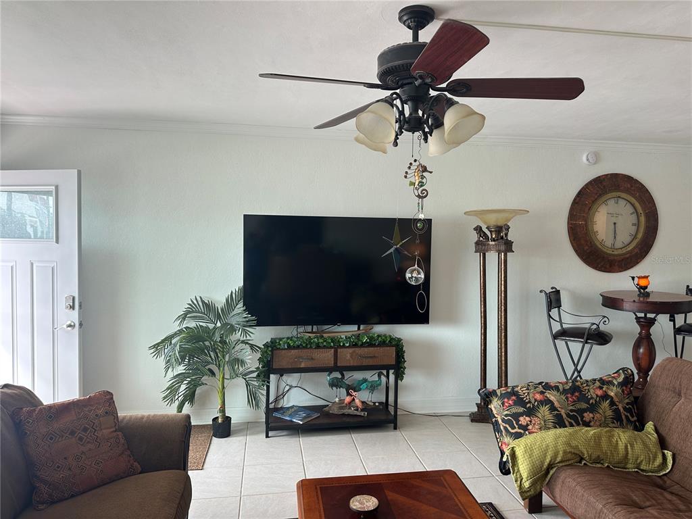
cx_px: 346
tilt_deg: -1.6
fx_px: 480
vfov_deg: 56.8
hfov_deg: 71.6
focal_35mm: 24
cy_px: 260
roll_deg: +0.5
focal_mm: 6.86
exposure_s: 1/120
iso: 80
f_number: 1.78
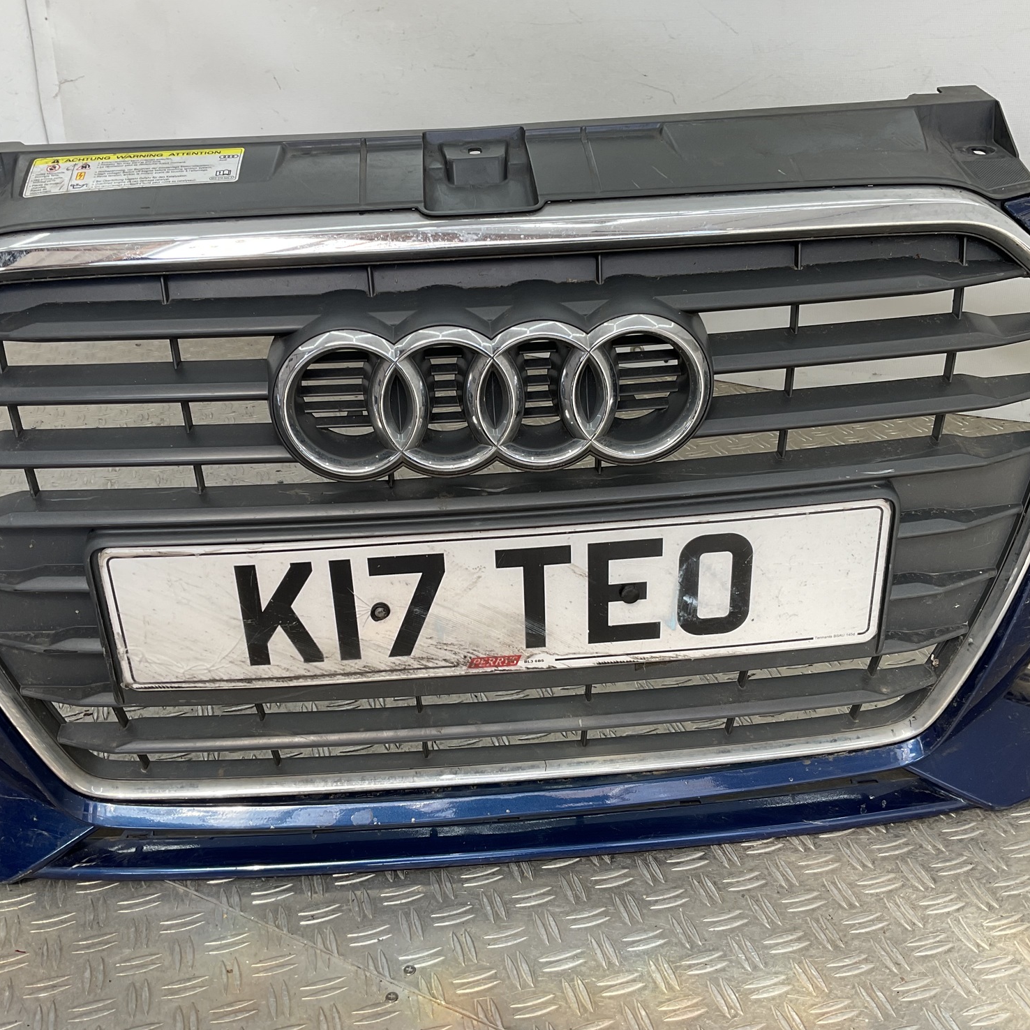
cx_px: 500
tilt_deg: -27.9
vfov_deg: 47.2
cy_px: 510
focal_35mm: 35
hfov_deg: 47.2
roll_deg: +1.7
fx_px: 1178
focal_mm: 3
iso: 16
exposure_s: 1/130
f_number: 1.8
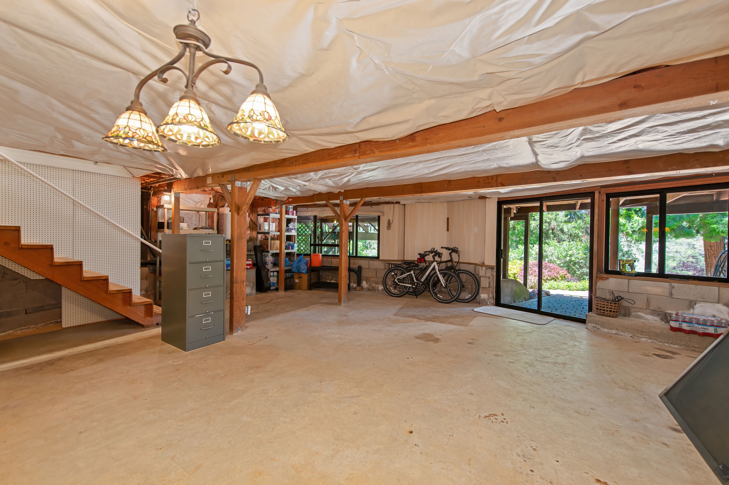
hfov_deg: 104.3
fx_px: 283
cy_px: 242
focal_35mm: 14
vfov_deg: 81.1
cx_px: 364
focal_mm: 14
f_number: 4
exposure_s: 1/60
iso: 560
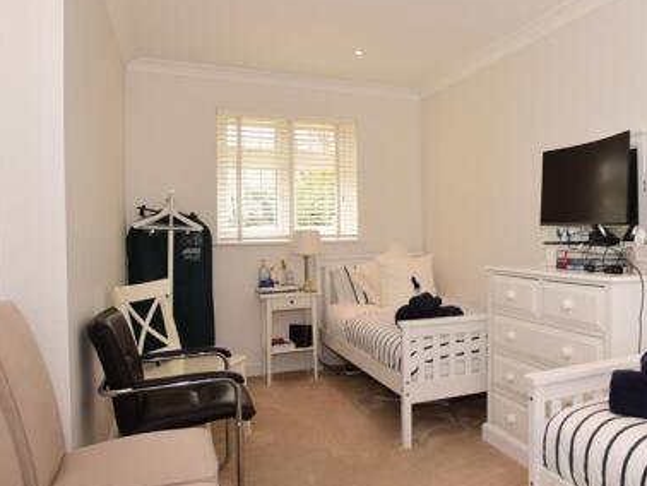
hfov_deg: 65.6
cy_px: 215
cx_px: 476
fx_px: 468
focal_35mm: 25
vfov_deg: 54.8
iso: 400
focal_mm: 10
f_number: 5.6
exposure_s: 1/80
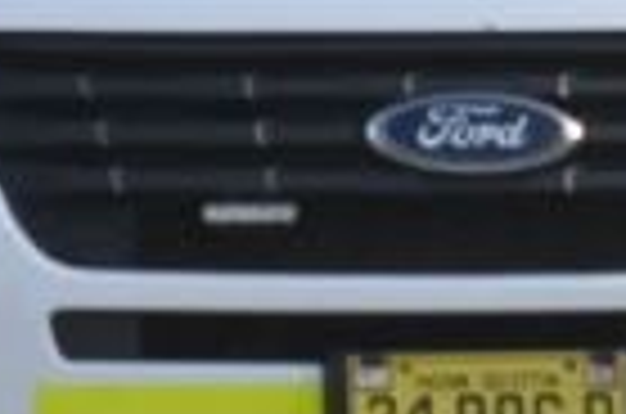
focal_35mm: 1829
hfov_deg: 1.1
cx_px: 2090
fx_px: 31726
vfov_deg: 0.7
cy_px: 90
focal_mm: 165
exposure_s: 1/400
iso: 500
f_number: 8
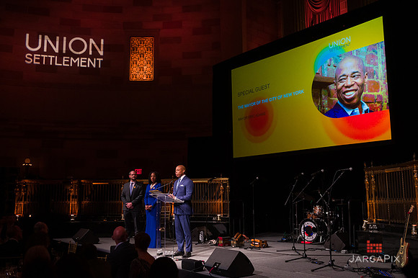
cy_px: 139
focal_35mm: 35
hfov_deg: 54.5
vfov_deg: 37.8
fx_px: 406
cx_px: 209
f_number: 4
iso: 3200
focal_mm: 35
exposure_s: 1/400
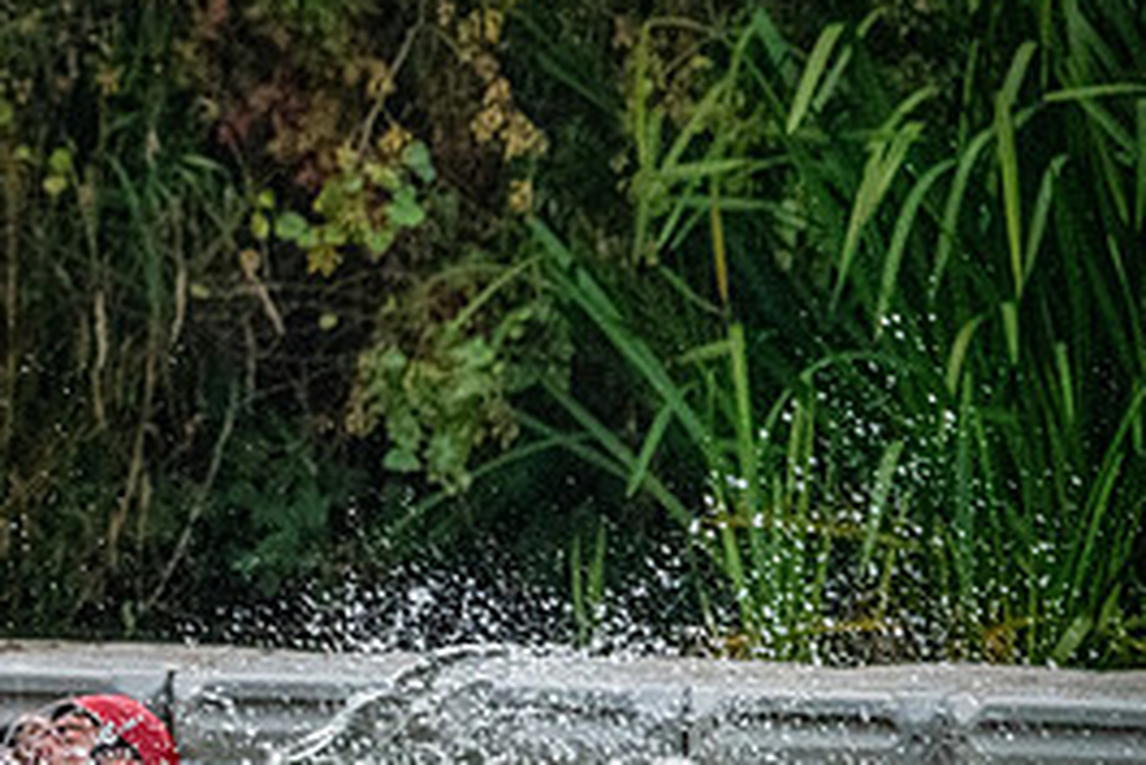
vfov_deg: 1.2
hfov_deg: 1.8
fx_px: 36531
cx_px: -373
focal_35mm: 1147
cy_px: 726
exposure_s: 1/2500
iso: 5000
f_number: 5.6
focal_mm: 400
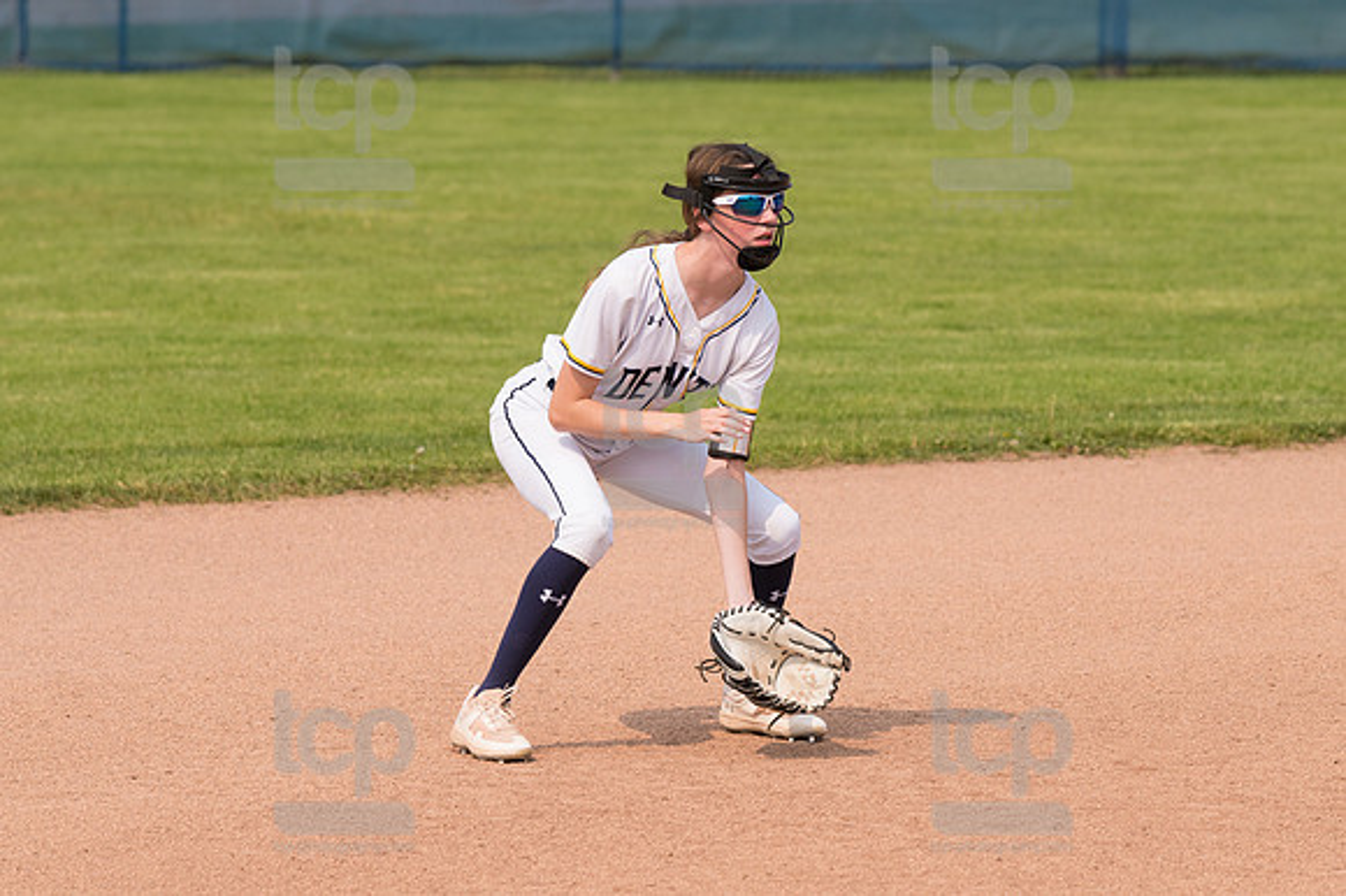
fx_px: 10649
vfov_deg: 4.8
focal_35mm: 285
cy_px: 448
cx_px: 673
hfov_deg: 7.2
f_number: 5.6
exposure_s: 1/1600
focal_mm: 190
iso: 320
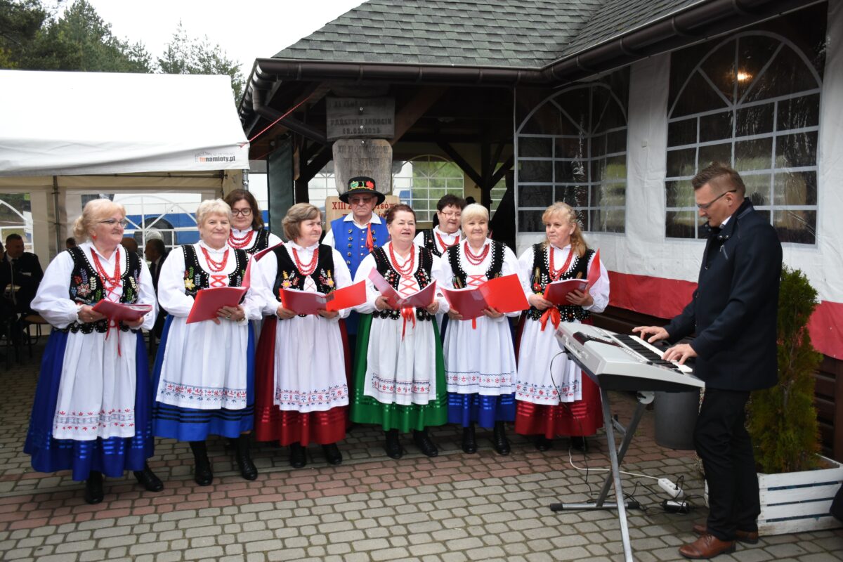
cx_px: 422
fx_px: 773
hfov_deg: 57.2
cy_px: 281
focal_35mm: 33
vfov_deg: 40.0
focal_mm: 22
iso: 560
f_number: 3.5
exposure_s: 1/1000
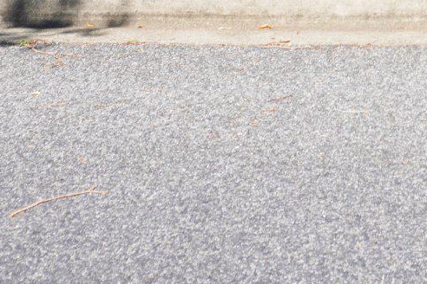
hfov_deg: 18.8
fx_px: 1186
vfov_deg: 12.1
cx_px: 574
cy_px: -288
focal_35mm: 100
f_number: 7.1
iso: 100
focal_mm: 16
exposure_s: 1/250
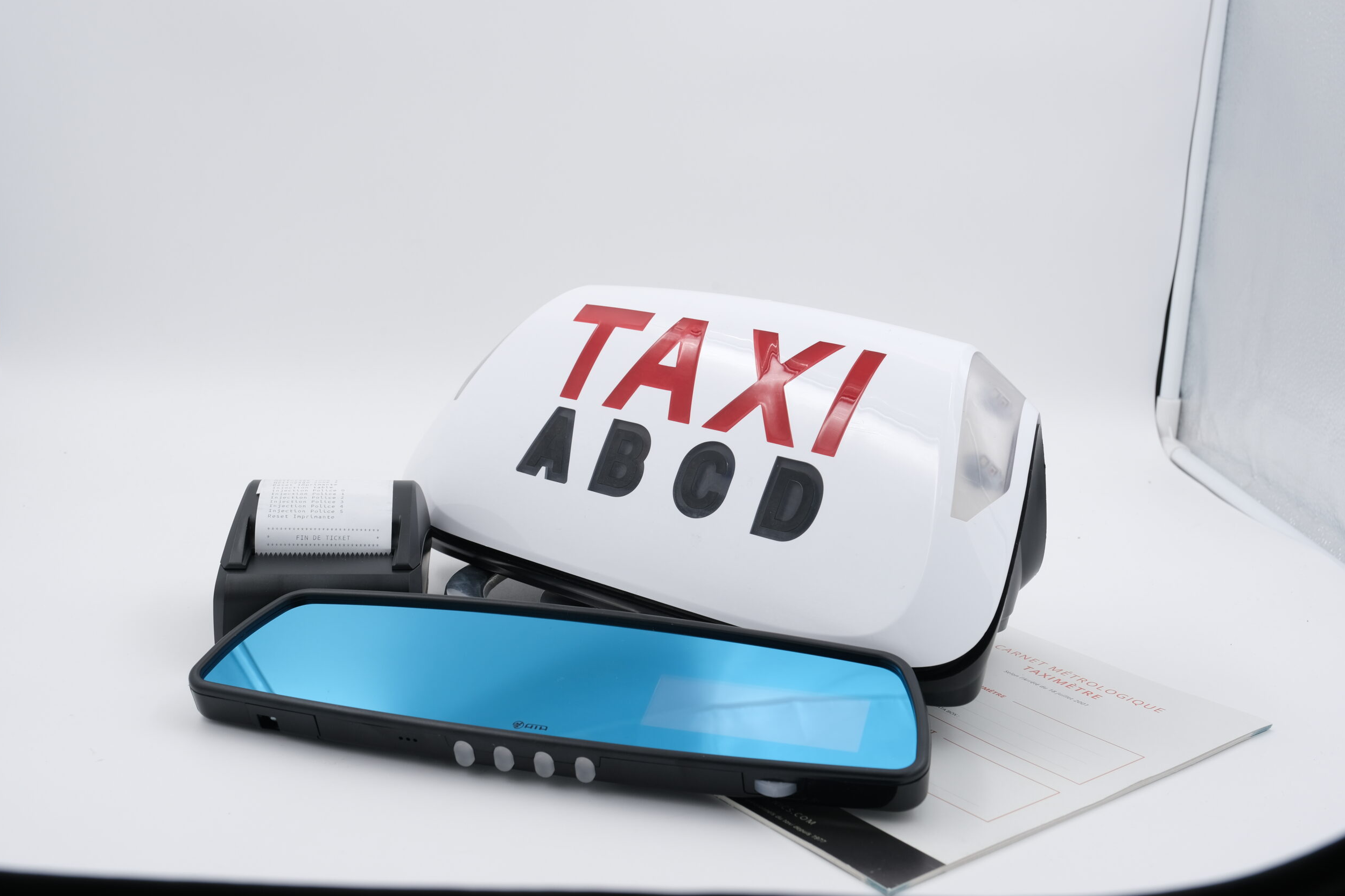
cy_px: 440
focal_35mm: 41
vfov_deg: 32.6
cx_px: 683
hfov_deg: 47.4
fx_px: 1532
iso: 200
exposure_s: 1/30
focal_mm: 26.6
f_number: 8
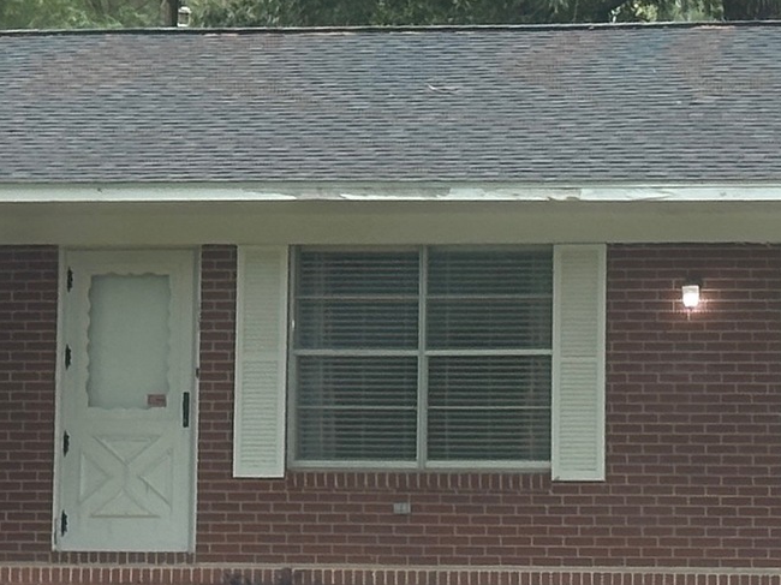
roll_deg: -0.2
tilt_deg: +7.3
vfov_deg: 6.5
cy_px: -159
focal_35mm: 227
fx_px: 5120
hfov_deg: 8.7
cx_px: 554
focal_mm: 6.86
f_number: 1.78
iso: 64
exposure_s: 1/169
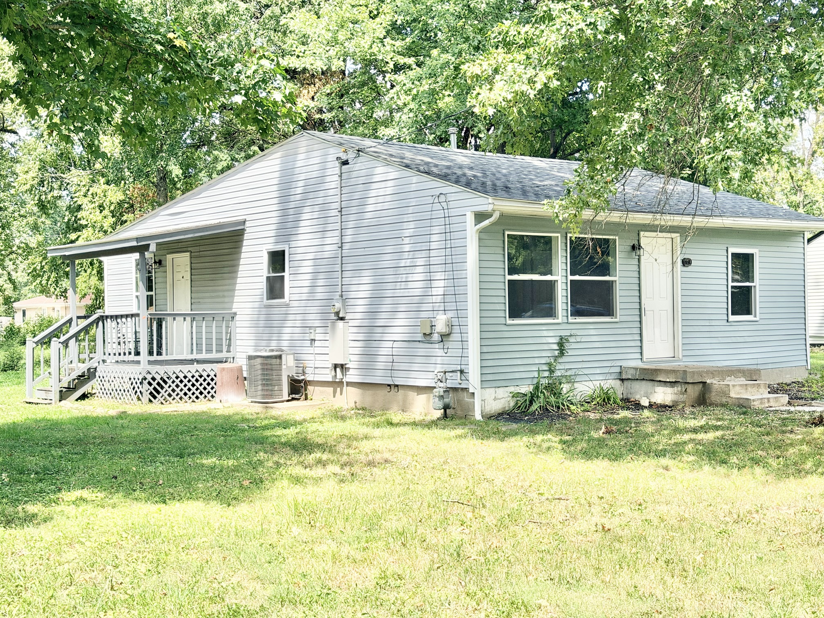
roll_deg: +1.3
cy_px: 309
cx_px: 412
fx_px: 1143
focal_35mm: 48
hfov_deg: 39.7
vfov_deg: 30.3
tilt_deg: -0.2
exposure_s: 1/1543
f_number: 1.78
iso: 64
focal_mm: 6.76
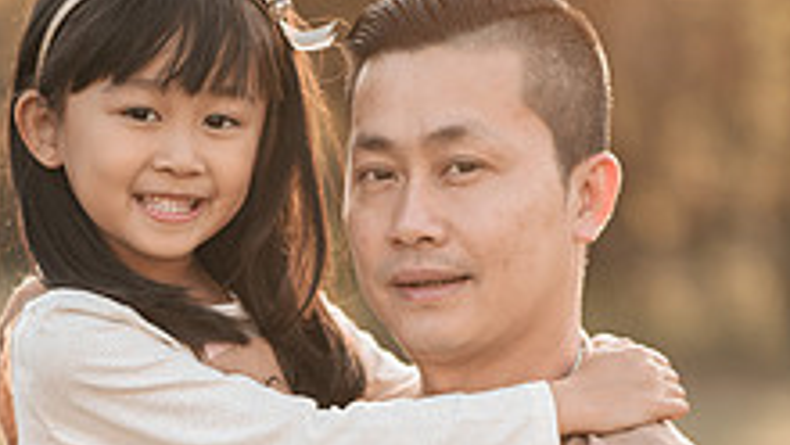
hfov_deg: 11.8
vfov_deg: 6.6
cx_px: 320
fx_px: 3814
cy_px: 513
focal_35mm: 182
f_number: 1.8
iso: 80
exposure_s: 1/400
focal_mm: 85
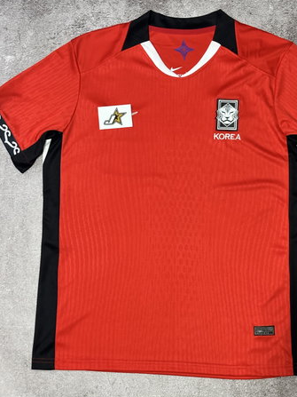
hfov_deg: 23.6
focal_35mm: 62
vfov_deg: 31.2
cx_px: 176
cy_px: 204
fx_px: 710
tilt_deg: -85.4
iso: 320
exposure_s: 1/33
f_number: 1.6
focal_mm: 5.96
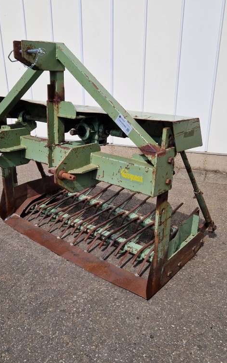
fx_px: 327
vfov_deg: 58.1
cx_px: 104
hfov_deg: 38.3
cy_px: 182
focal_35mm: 33
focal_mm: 5.4
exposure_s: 1/2968
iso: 50
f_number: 1.8
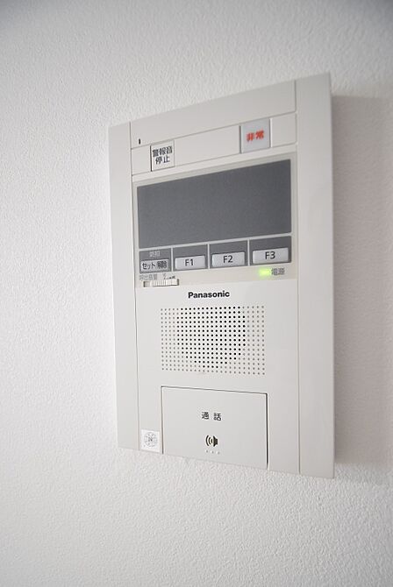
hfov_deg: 77.4
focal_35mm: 15
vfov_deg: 100.3
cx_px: 196
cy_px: 294
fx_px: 245
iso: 1000
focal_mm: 10
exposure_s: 1/15
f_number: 4.5
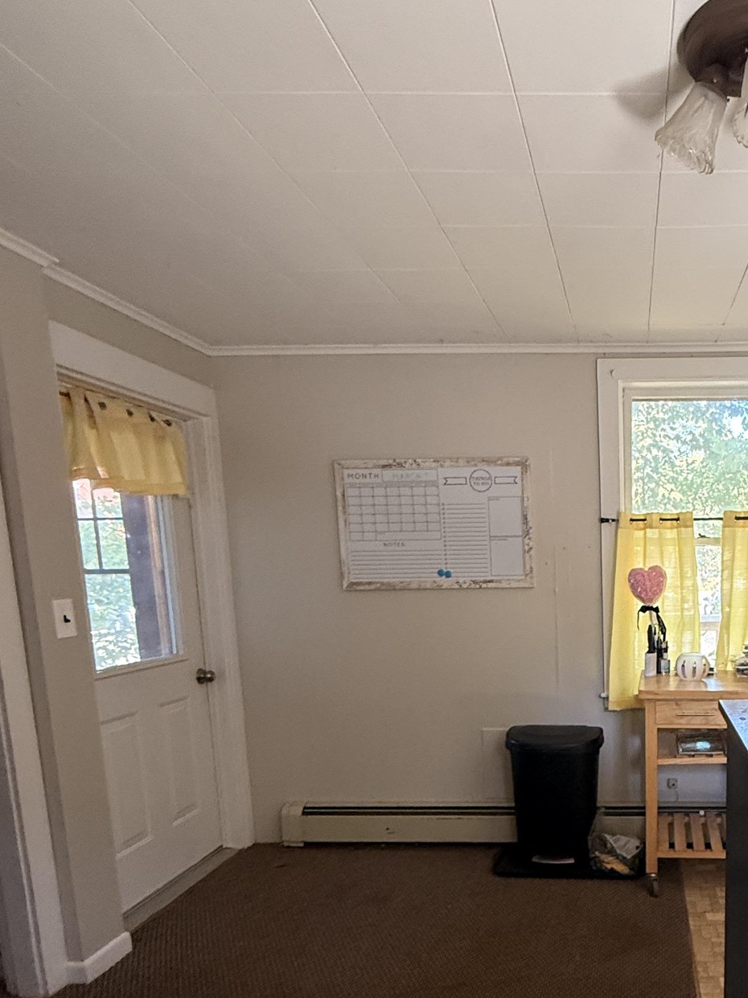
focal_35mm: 26
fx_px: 749
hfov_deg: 49.4
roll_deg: +1.1
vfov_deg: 65.3
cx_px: 618
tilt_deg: -8.2
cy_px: 678
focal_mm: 2.22
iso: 320
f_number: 2.2
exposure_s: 1/99
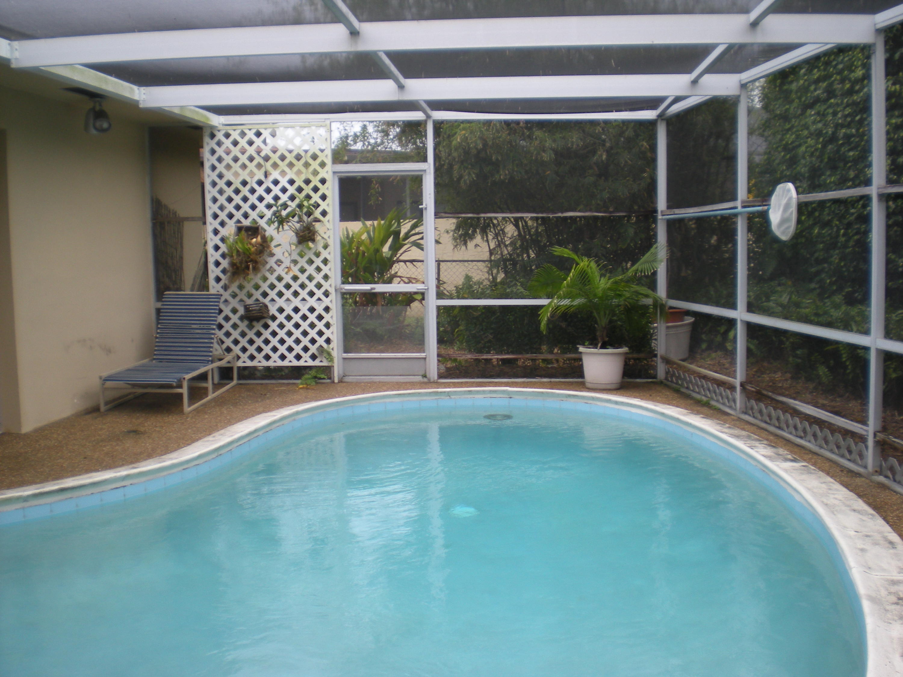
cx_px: 452
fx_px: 991
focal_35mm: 38
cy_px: 338
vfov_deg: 37.7
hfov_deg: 49.0
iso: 64
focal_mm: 6.3
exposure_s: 1/116
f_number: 3.1
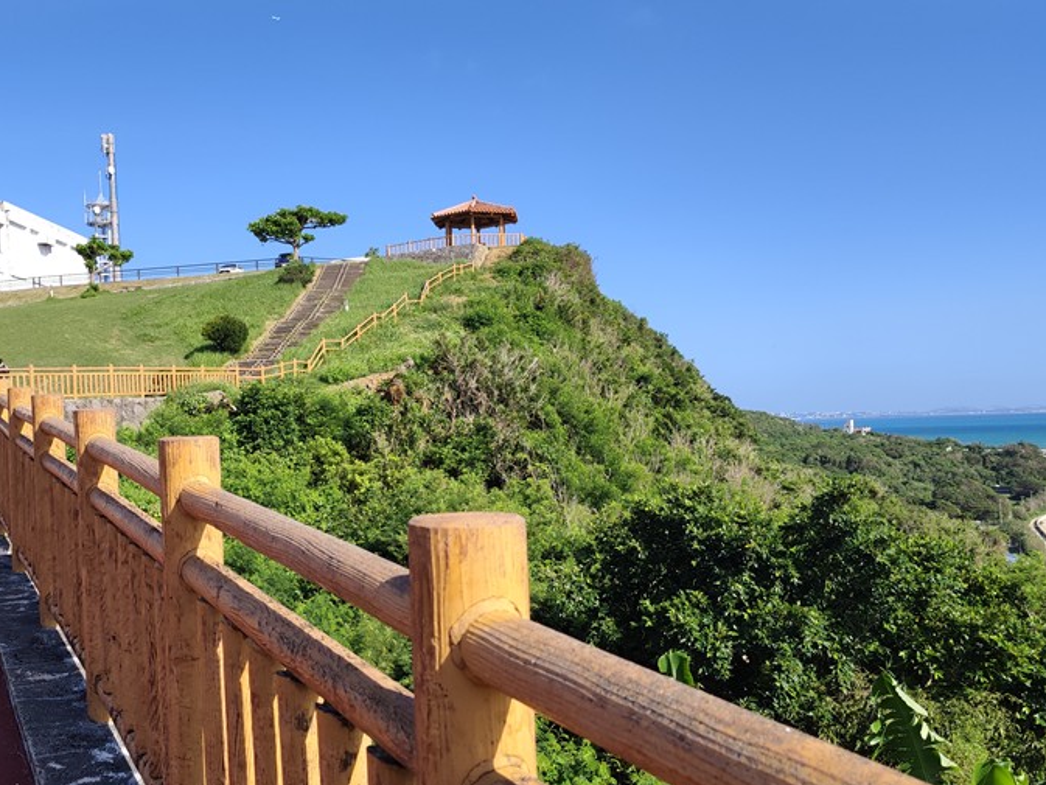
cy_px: 423
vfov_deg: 40.7
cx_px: 368
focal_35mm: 35
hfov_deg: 51.8
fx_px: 1058
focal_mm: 6.07
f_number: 1.7
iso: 200
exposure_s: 1/1849
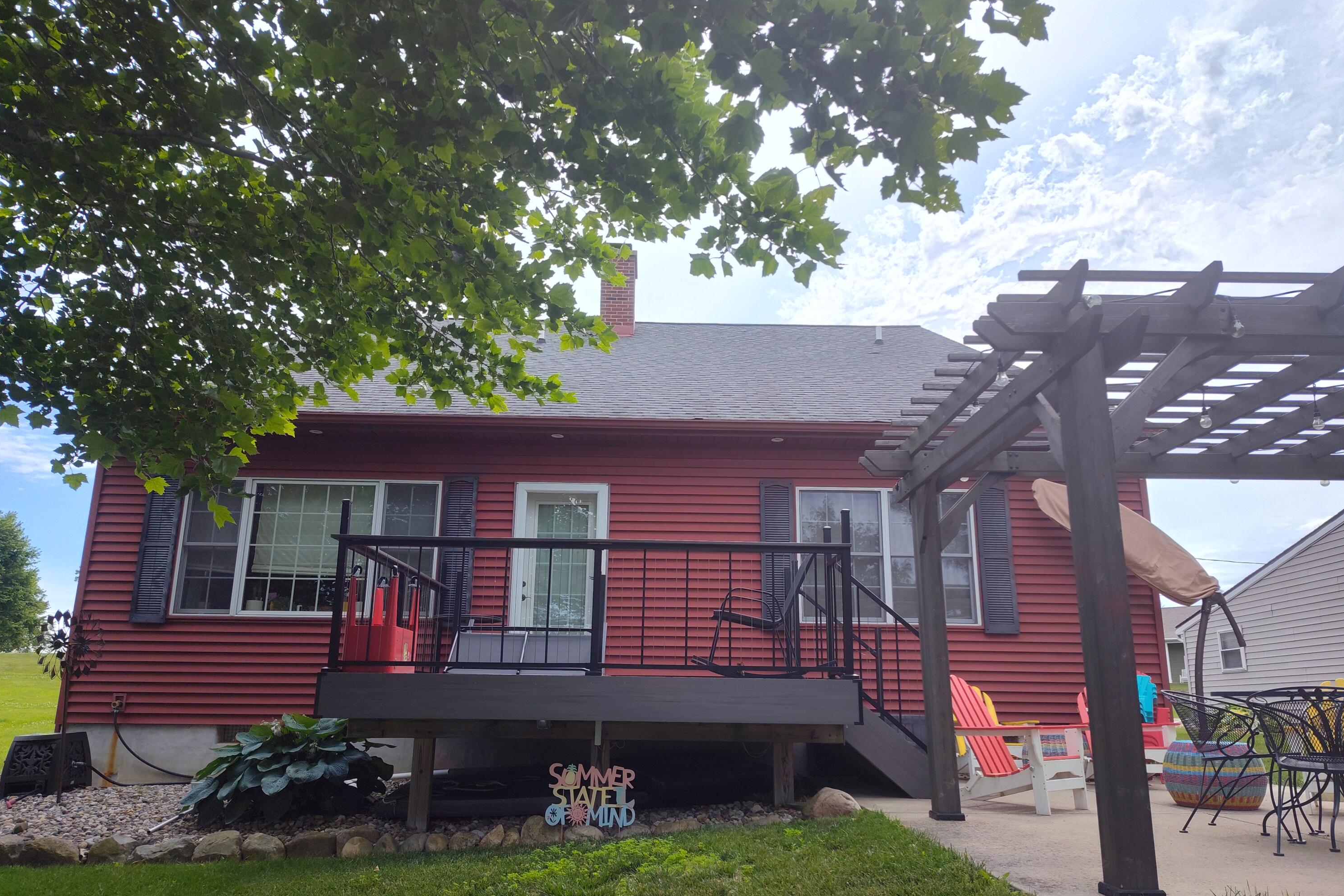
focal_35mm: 24
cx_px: 672
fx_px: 896
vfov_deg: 53.1
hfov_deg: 73.7
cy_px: 489
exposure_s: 1/1089
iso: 100
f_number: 1.8
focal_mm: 5.56
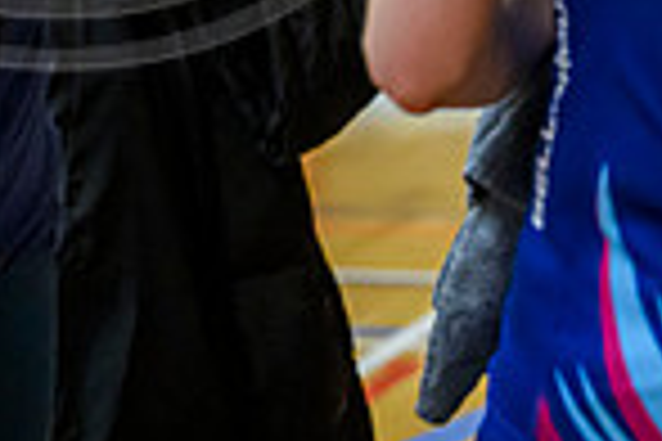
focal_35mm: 284
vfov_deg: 4.8
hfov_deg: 7.2
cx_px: 59
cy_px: -398
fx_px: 5222
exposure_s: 1/640
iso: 5000
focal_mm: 72
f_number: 2.8
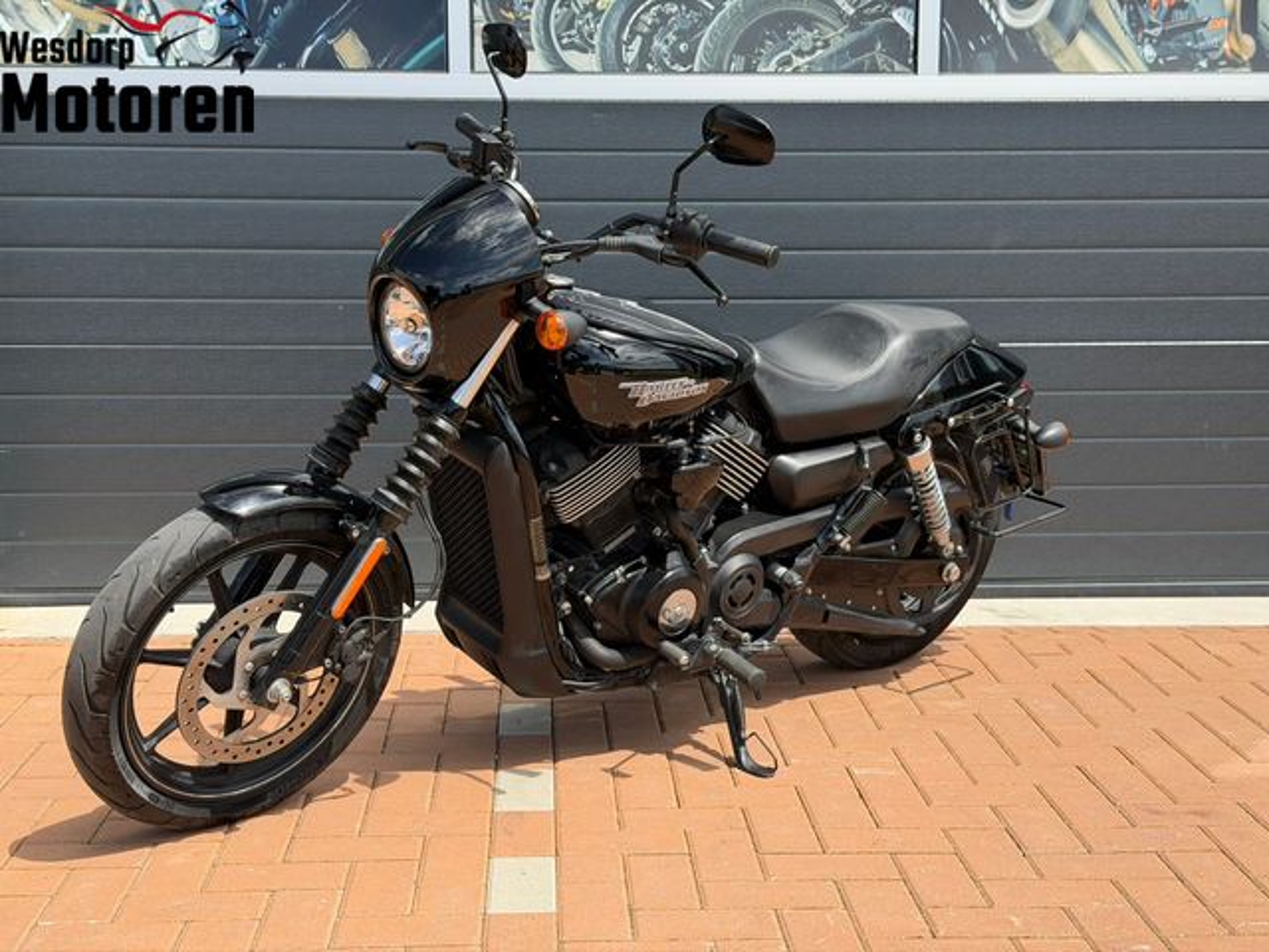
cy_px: 476
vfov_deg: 30.3
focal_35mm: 48
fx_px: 1760
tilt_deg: -6.6
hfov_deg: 39.7
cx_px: 634
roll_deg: +0.0
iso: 80
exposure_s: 1/2494
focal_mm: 6.76
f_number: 1.78
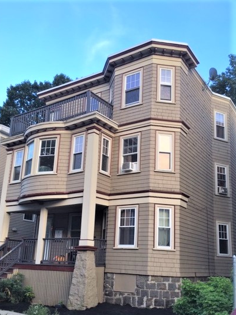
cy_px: 162
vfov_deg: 60.0
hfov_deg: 46.8
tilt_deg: +13.2
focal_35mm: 30
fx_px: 273
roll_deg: -3.3
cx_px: 115
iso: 25
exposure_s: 1/60
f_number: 2.2
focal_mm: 4.15
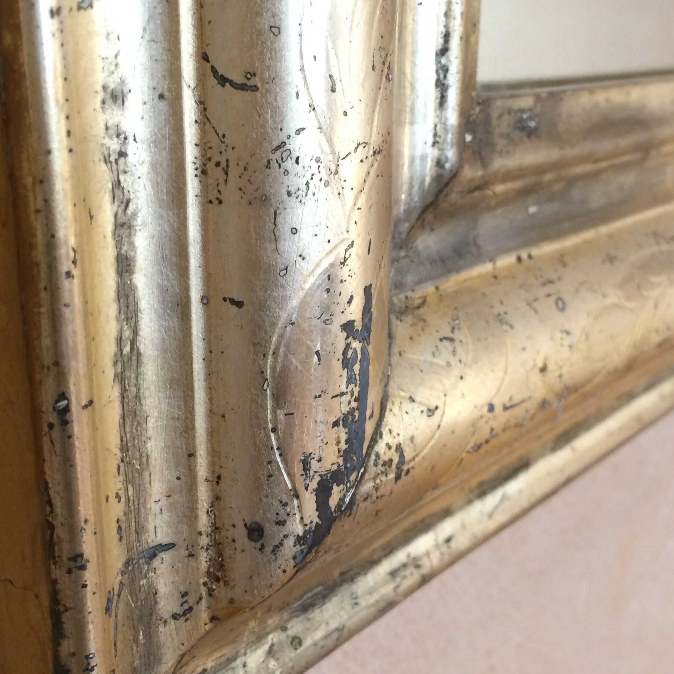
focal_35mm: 46
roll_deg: -2.2
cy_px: 400
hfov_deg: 36.7
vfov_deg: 36.7
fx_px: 1013
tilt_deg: -21.2
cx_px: 381
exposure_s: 1/33
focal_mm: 4.15
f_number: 2.2
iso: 160
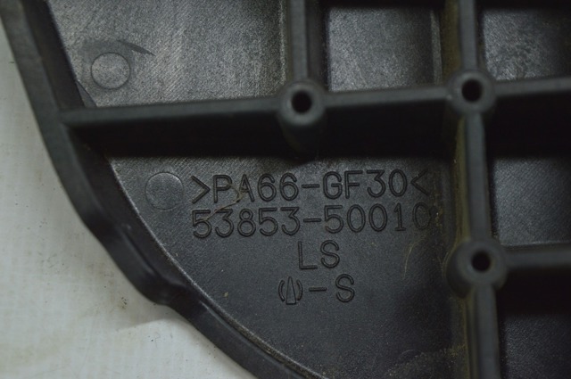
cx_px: 286
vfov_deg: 16.5
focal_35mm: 82
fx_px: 1307
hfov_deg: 24.6
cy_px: 190
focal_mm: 55
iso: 400
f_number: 5.6
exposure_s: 1/60
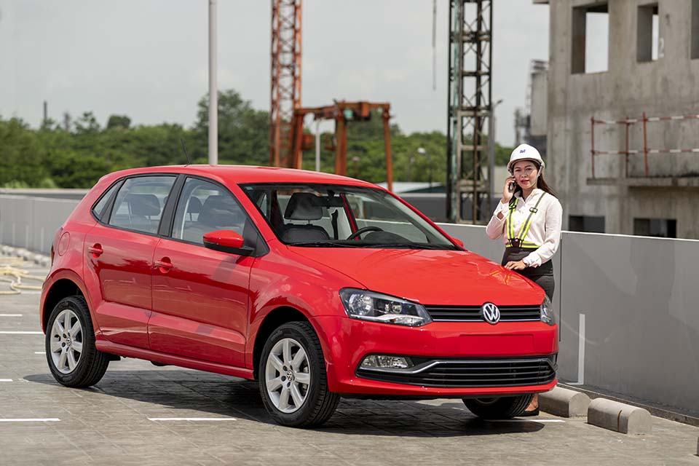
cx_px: 350
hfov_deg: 19.5
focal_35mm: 105
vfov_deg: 13.0
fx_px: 2039
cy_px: 233
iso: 40
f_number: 3.2
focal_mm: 105
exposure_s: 1/250
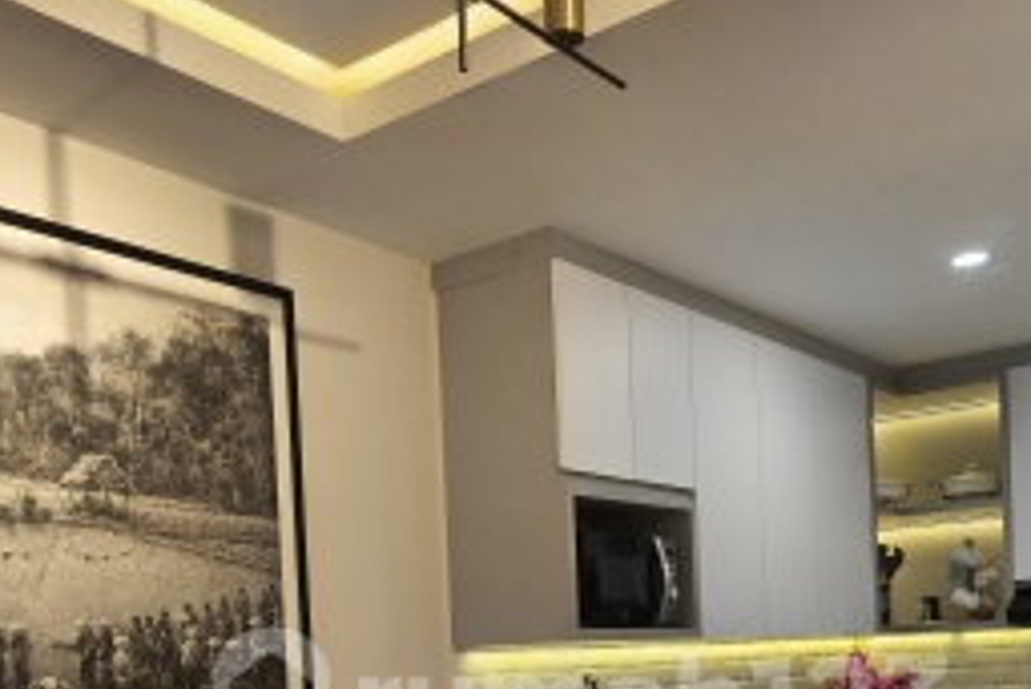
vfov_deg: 29.1
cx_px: 582
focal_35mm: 43
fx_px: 1232
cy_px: 701
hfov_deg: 45.3
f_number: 1.7
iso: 400
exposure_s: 1/50
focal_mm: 5.35
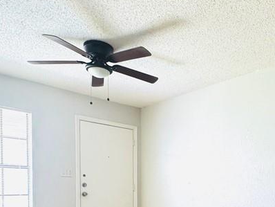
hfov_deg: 48.5
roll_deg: -0.3
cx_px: 220
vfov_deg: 36.6
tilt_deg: -1.8
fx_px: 286
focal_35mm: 36
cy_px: 195
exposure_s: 1/60
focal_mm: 2.22
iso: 400
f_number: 2.2
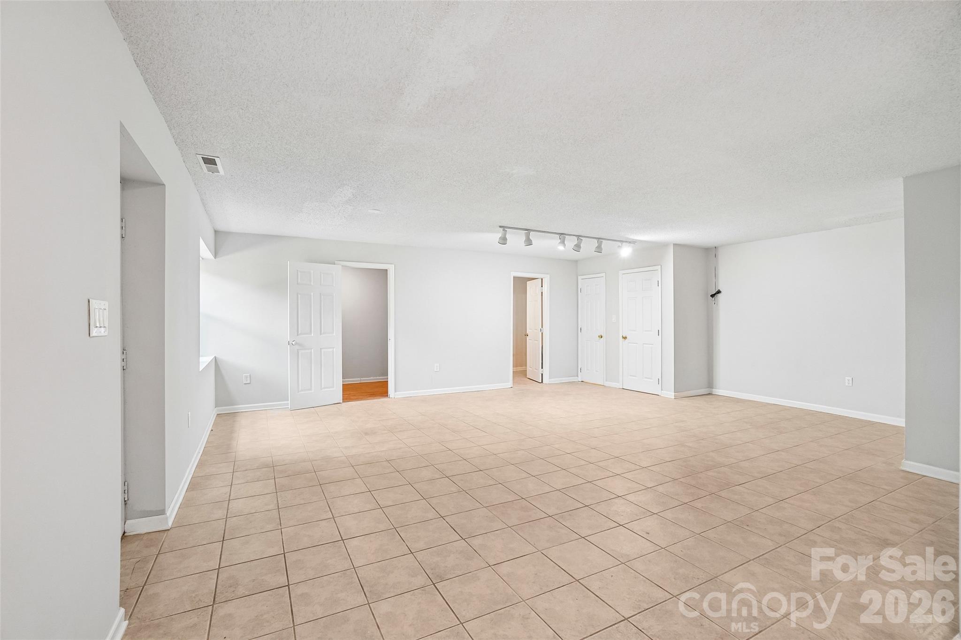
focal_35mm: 15
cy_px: 320
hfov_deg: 100.4
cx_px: 480
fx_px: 400
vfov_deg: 77.3
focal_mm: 10
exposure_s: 1/10
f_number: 8
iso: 400
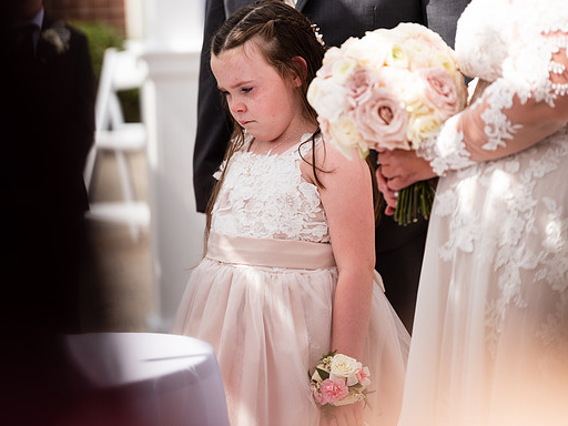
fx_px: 3216
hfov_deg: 10.1
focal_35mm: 196
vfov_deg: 7.6
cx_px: 263
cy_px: 214
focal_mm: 180
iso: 64
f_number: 2.8
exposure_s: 1/1250
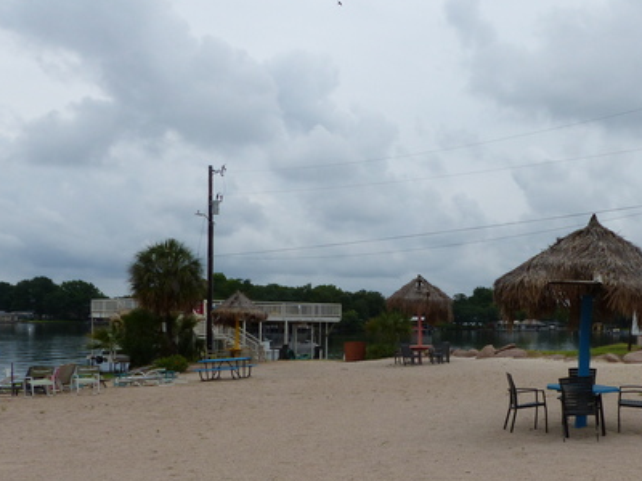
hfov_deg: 45.6
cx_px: 457
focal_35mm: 40
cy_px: 337
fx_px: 742
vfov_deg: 35.5
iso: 100
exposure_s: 1/1300
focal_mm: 4.5
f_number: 4.5
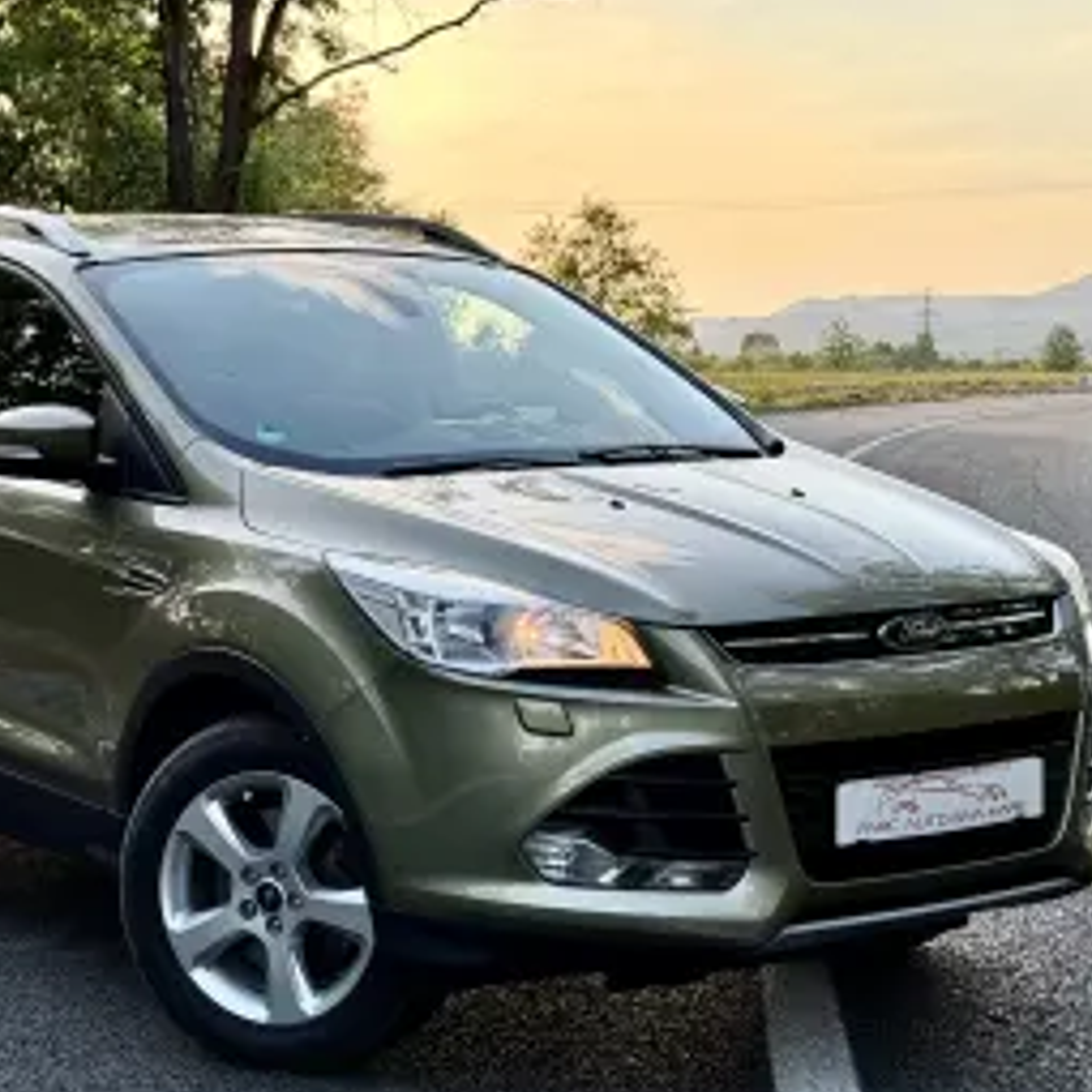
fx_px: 2141
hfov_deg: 28.4
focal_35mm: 60
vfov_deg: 28.6
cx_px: 377
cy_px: 552
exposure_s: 1/549
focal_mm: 6.76
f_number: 1.78
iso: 80
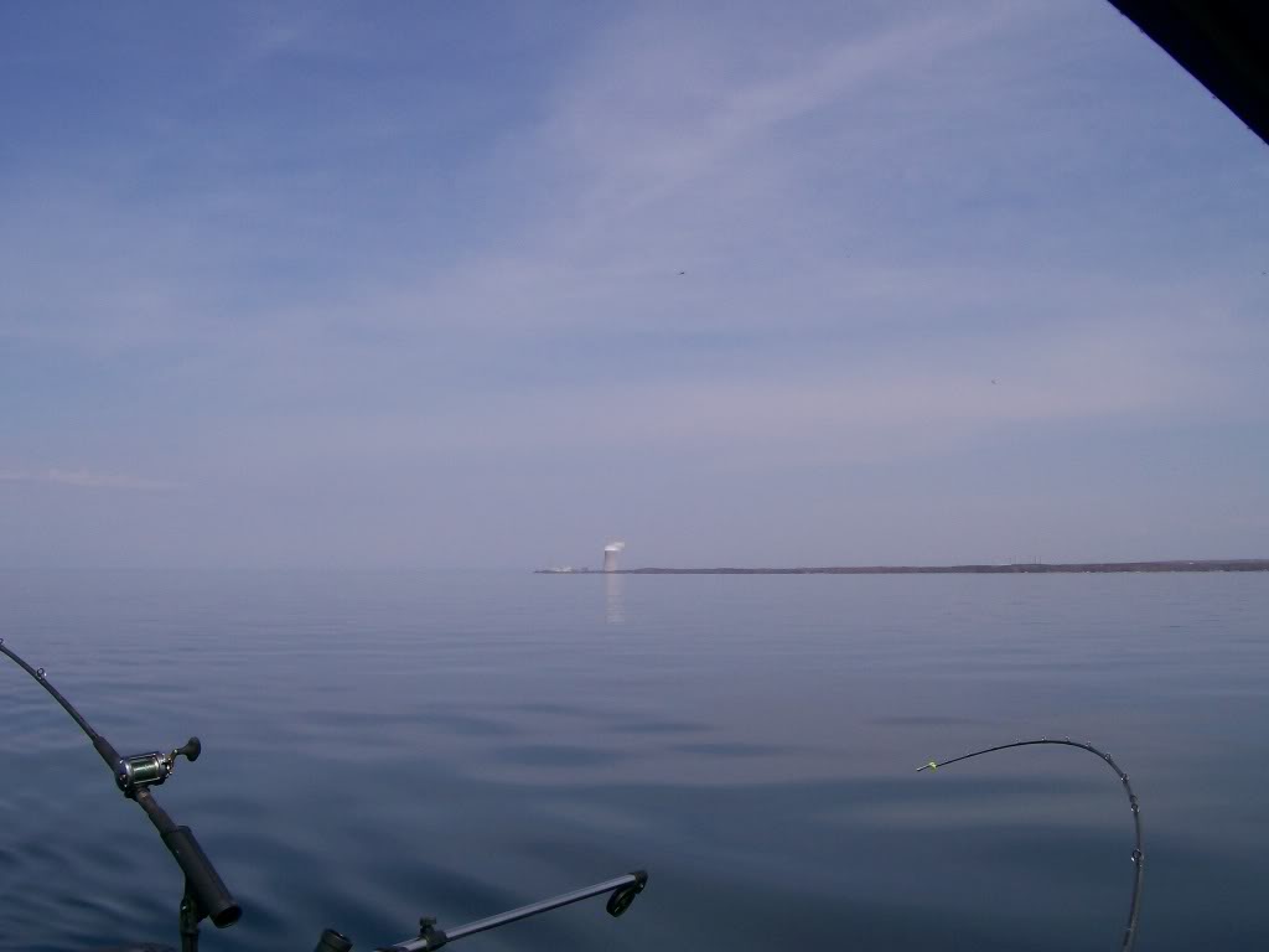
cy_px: 476
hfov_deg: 51.4
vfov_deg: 39.7
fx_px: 1320
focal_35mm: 36
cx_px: 634
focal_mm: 6
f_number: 4.8
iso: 80
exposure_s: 1/1144
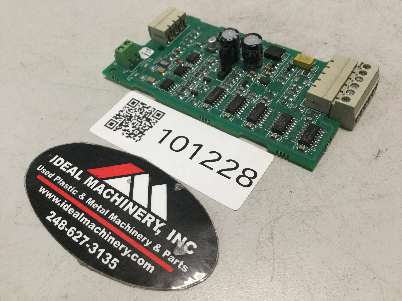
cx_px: 201
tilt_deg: -52.0
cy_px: 150
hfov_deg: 58.4
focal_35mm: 31
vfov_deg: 45.4
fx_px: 360
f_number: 2.4
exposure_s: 1/30
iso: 40
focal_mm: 3.3
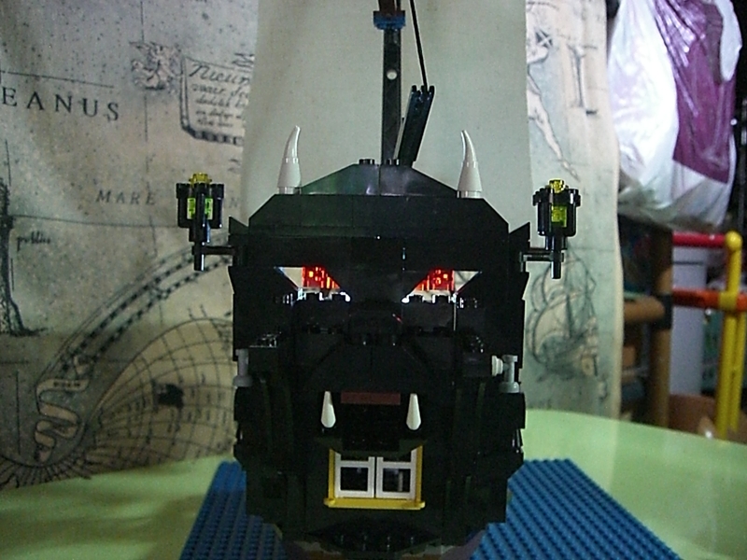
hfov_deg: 49.0
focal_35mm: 38
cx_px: 374
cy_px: 280
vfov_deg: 37.7
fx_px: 820
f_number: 2.7
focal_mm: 6.2
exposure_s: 1/15
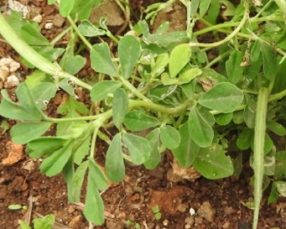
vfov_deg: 14.7
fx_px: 872
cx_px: 199
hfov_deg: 18.6
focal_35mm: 103
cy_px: -5
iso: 100
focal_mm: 7.2
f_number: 3.8
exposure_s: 1/125
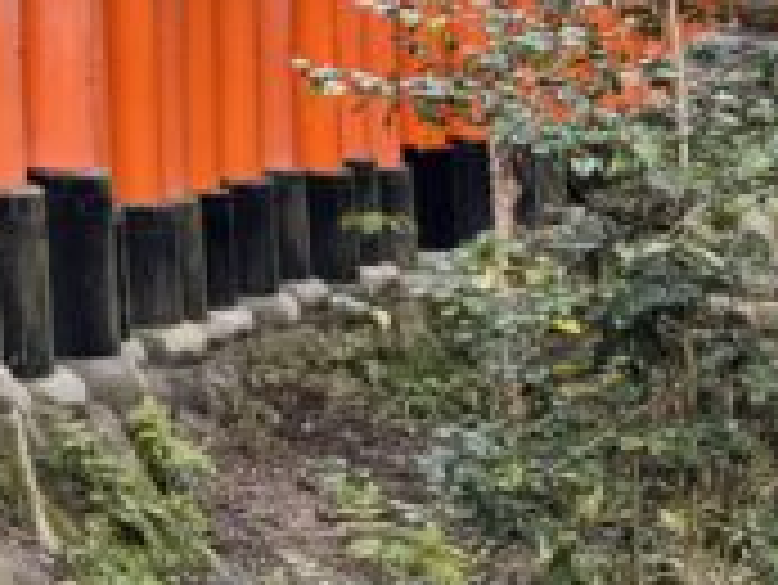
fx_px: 3194
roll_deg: -2.5
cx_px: -1246
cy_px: -626
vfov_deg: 9.7
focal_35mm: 142
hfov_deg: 11.1
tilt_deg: +2.6
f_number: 1.78
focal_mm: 6.76
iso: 64
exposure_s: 1/121
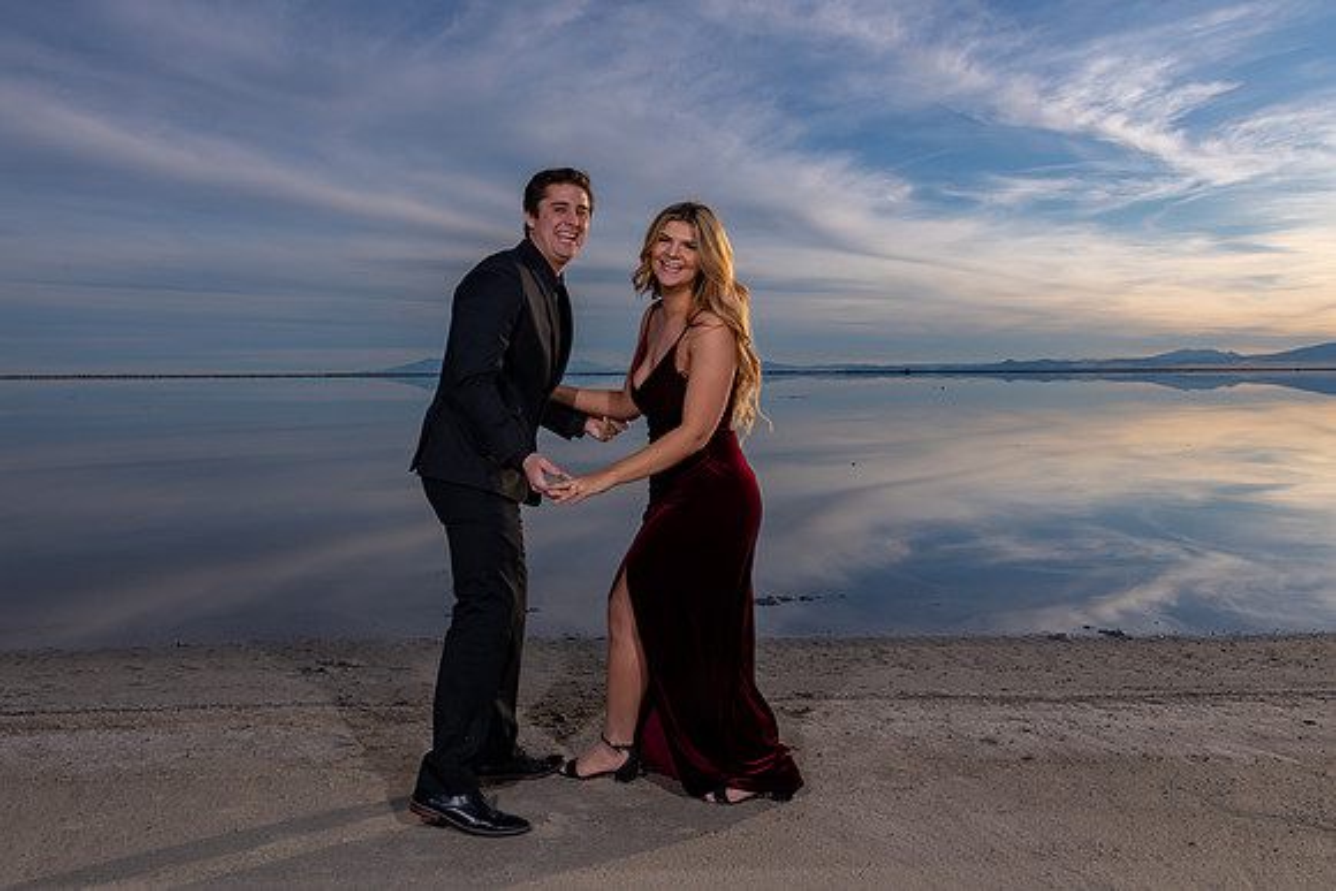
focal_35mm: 31
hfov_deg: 60.3
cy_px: 413
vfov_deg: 42.5
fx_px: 1144
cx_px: 567
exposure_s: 1/200
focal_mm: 24
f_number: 18
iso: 200
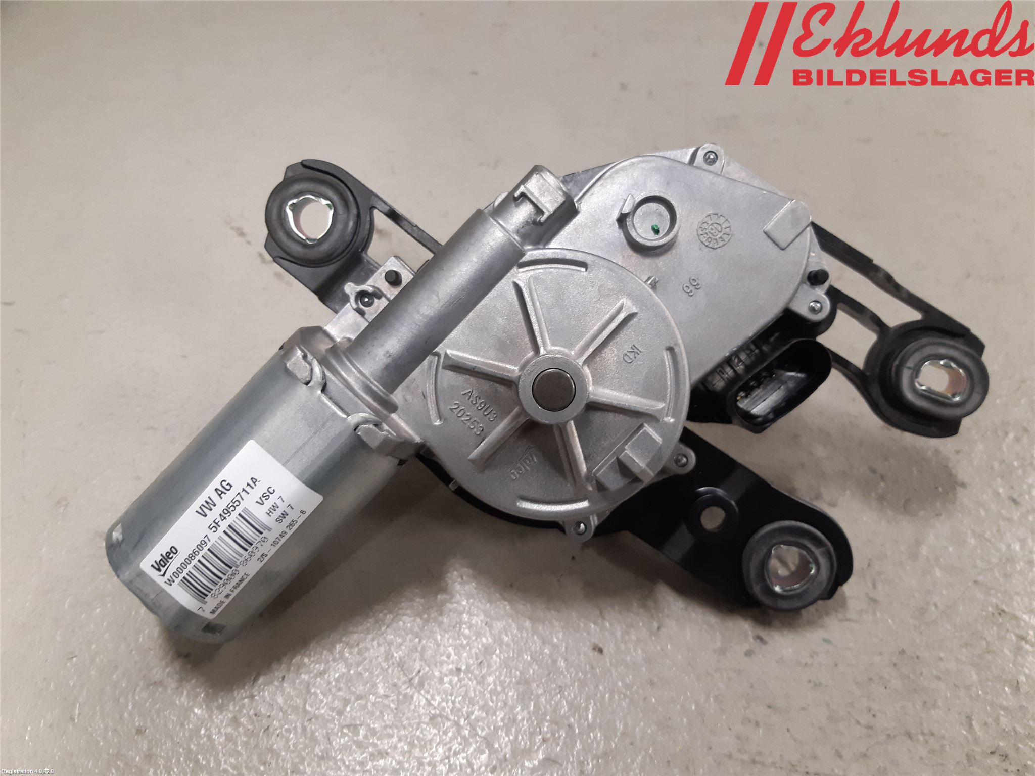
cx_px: 518
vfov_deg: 53.1
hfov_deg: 67.3
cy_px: 388
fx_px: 777
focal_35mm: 26
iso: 200
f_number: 1.7
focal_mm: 3.93
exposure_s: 1/50
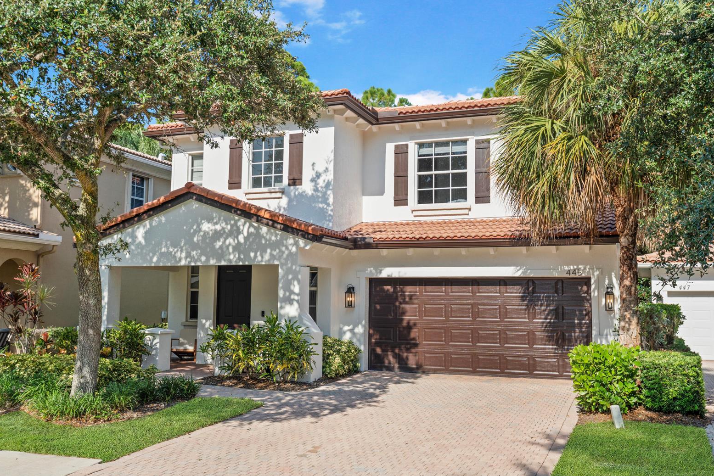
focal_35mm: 36
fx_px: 714
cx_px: 365
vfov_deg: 36.9
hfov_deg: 53.1
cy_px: 241
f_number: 9
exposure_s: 1/80
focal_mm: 35
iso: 100
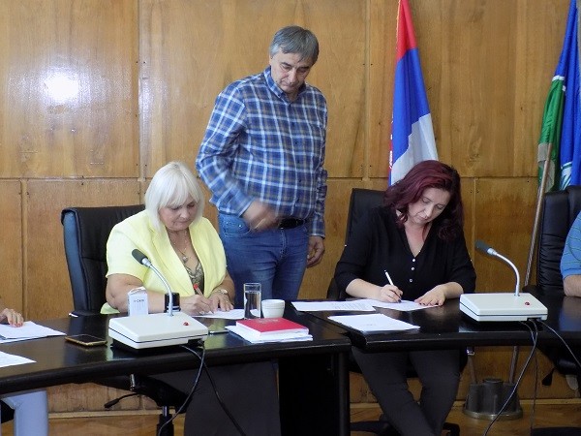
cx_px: 290
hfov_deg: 27.8
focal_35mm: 70
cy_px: 218
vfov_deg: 21.0
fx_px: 1175
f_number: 4.2
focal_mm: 12.5
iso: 360
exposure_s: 1/30
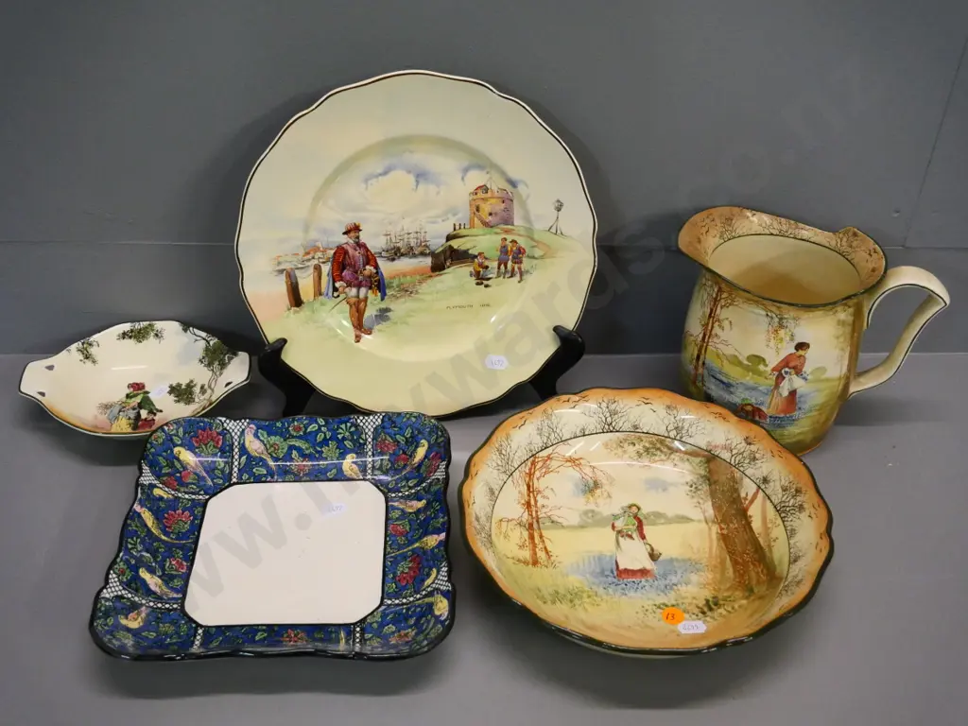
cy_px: 363
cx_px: 484
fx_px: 1007
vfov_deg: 39.7
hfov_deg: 51.4
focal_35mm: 36
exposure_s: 1/125
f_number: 5.6
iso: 3200
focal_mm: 18
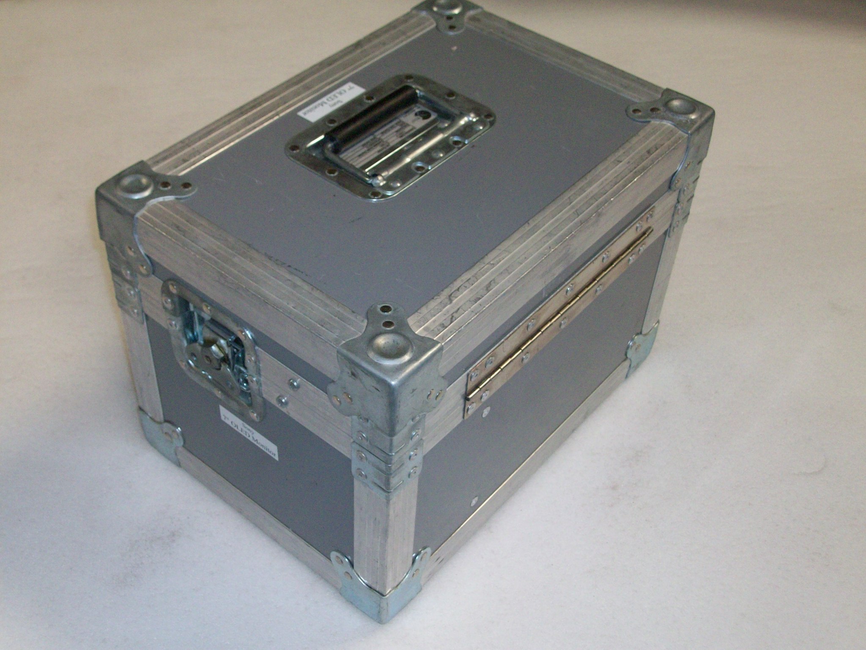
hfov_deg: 44.8
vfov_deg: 34.3
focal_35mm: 42
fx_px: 1051
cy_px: 325
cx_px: 433
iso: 160
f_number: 3.2
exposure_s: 1/65.1
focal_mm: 7.1
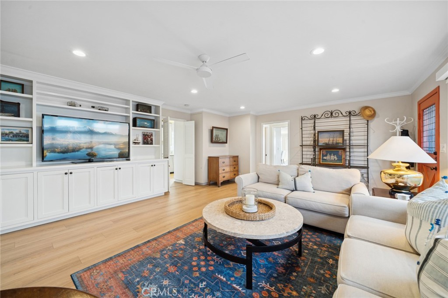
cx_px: 224
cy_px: 149
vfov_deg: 85.4
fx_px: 162
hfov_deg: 108.3
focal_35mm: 13
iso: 400
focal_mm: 13
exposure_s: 1/8
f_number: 8
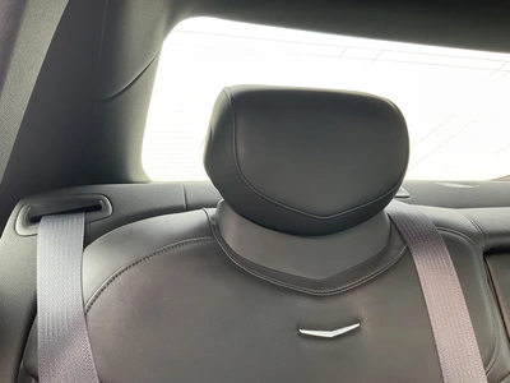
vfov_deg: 48.2
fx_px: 427
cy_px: 192
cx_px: 255
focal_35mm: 29
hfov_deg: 61.7
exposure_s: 1/122
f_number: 1.8
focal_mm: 3
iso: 32
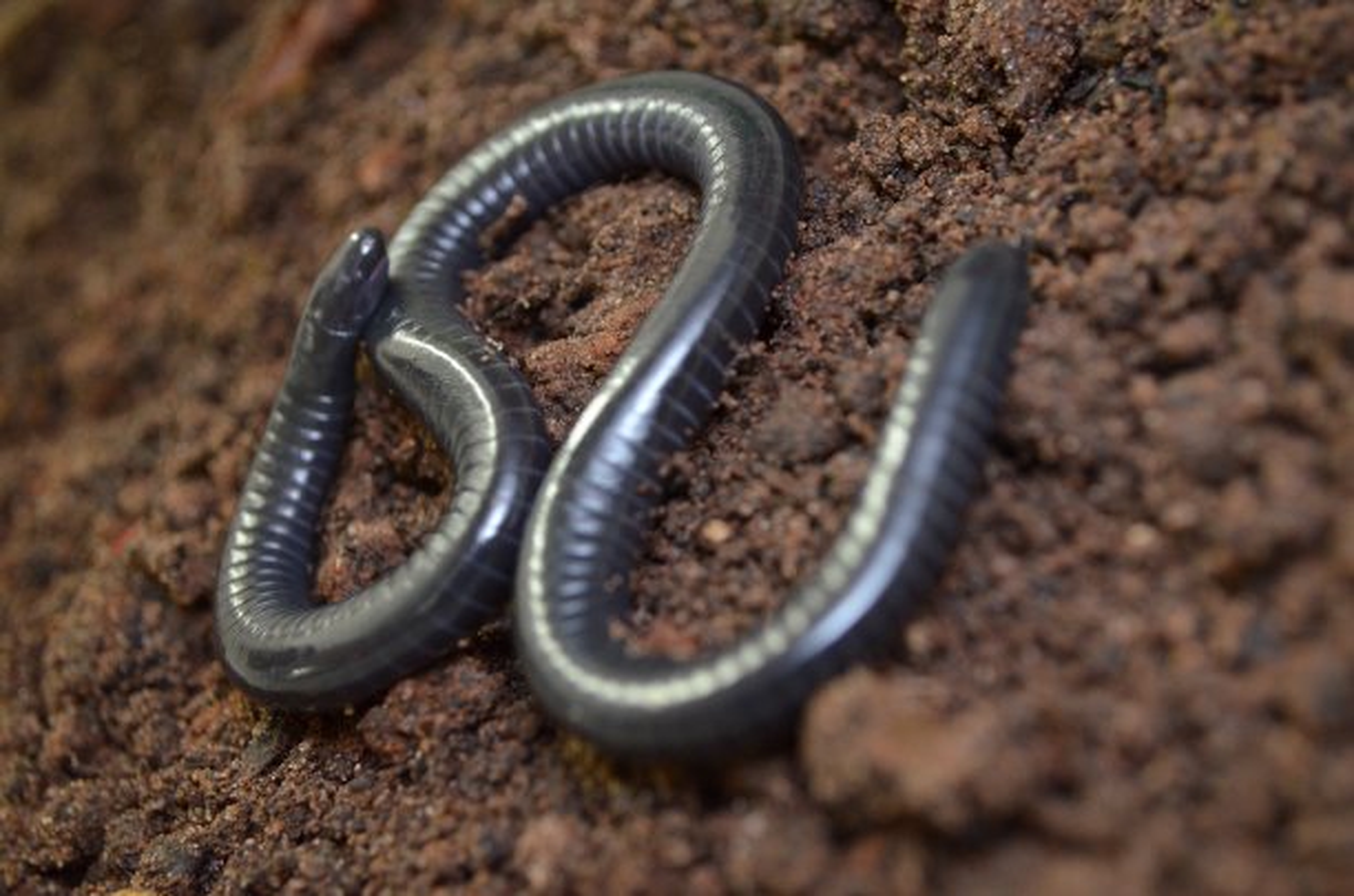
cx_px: 677
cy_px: 448
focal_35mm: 51
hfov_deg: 39.0
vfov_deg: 26.4
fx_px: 1914
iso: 1600
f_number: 5
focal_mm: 34
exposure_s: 1/60
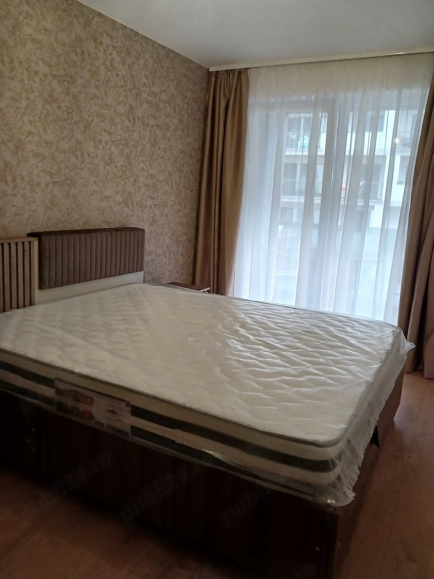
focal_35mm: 27
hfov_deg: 51.3
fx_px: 451
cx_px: 217
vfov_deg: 65.3
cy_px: 290
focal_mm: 4
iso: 200
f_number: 1.8
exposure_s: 1/50
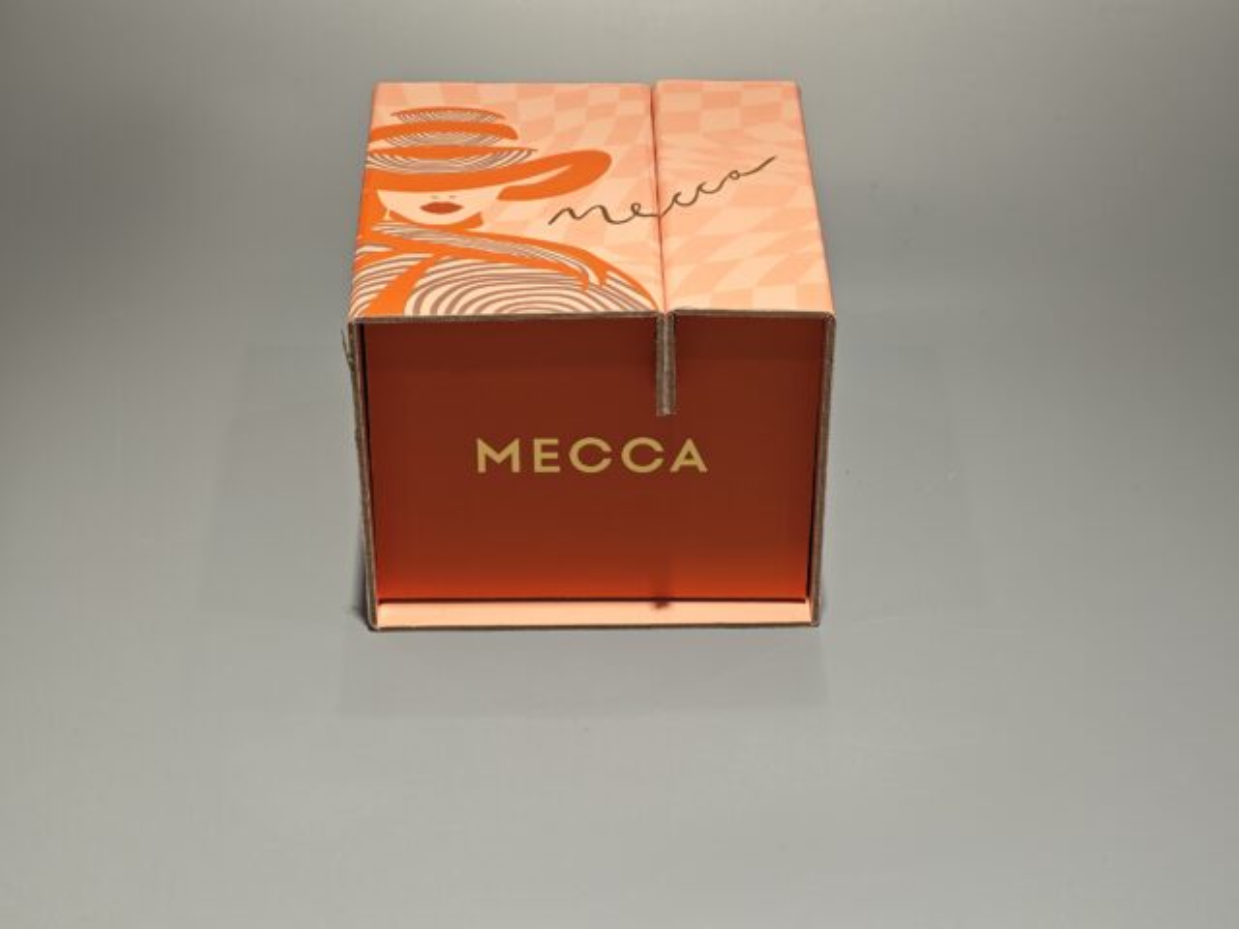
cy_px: 464
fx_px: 2684
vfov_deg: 19.6
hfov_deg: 26.0
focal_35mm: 75
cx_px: 620
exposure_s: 1/100
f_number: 2
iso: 100
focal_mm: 10.1
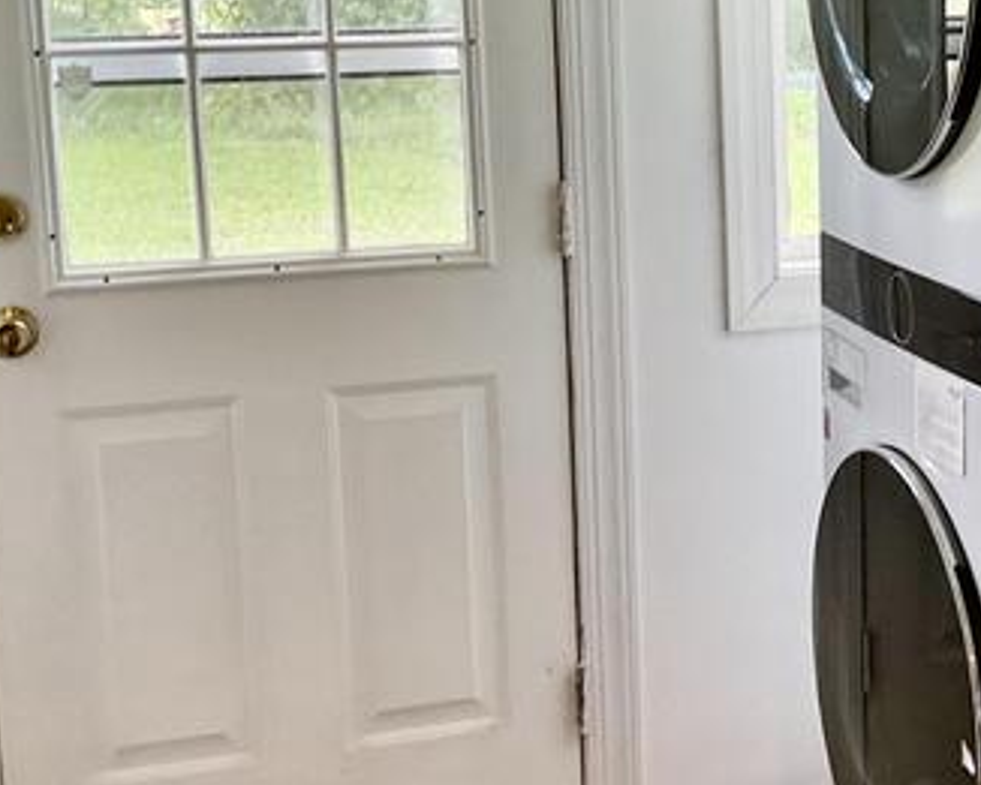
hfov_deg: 24.9
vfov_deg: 20.7
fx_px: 2149
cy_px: 307
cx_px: 901
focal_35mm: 74
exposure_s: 1/60
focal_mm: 3
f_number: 1.8
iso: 64
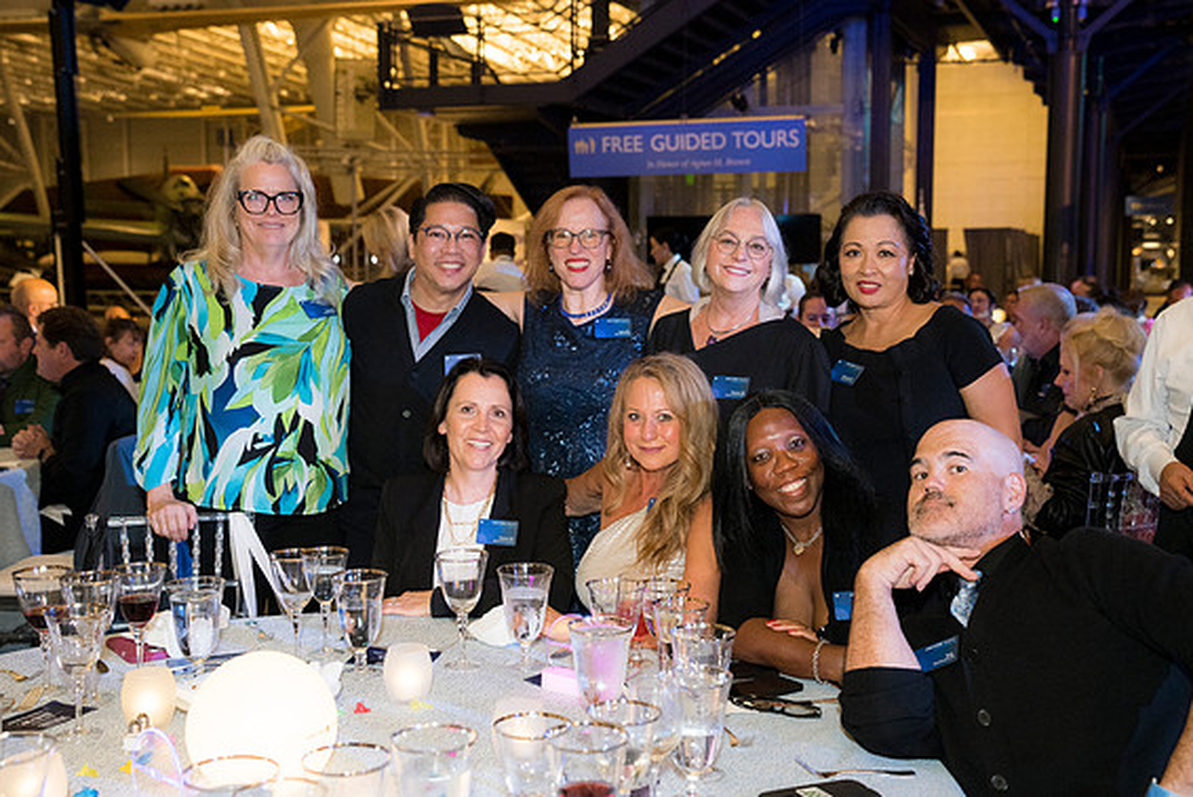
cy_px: 391
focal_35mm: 41
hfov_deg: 47.4
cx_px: 609
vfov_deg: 32.7
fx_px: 1359
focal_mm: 40
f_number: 4
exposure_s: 1/125
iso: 3200
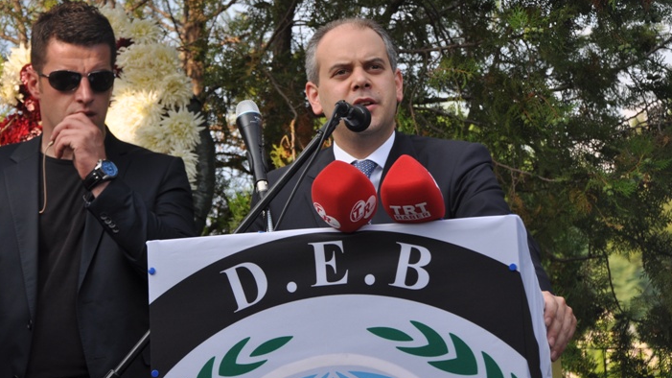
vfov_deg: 11.1
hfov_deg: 19.6
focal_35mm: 109
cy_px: 165
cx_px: 328
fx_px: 1942
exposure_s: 1/200
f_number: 7.1
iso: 200
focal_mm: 66
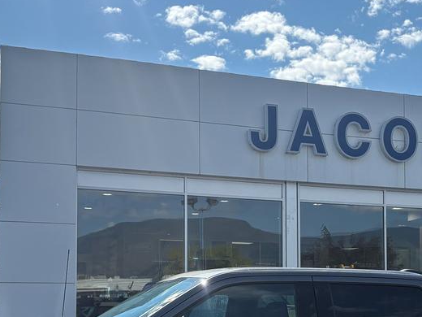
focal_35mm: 64
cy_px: 267
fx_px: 780
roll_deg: +0.2
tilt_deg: +5.5
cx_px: 281
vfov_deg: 22.5
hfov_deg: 30.1
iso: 50
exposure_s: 1/5348
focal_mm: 5.96
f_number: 1.6
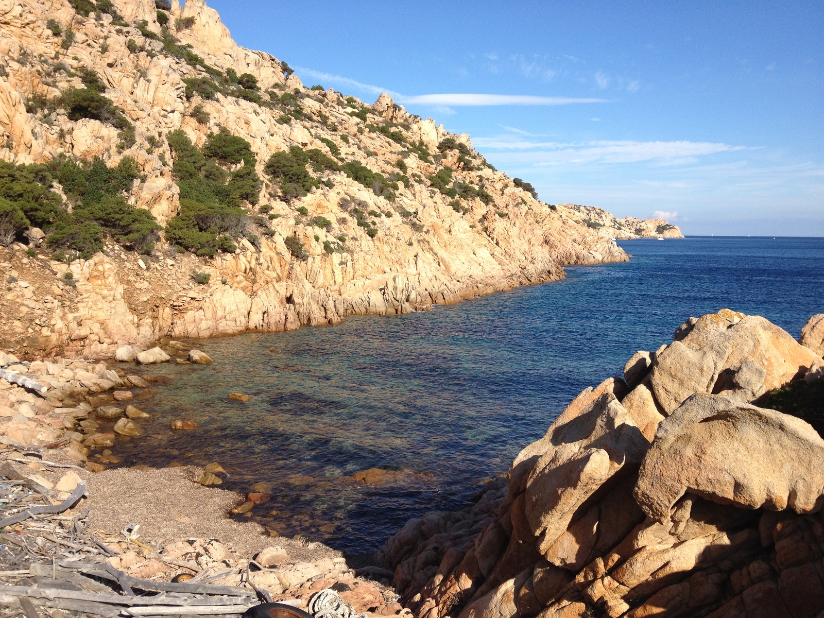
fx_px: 833
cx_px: 412
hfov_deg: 52.6
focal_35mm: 35
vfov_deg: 40.7
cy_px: 309
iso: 64
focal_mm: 4.28
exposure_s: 1/1493
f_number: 2.4
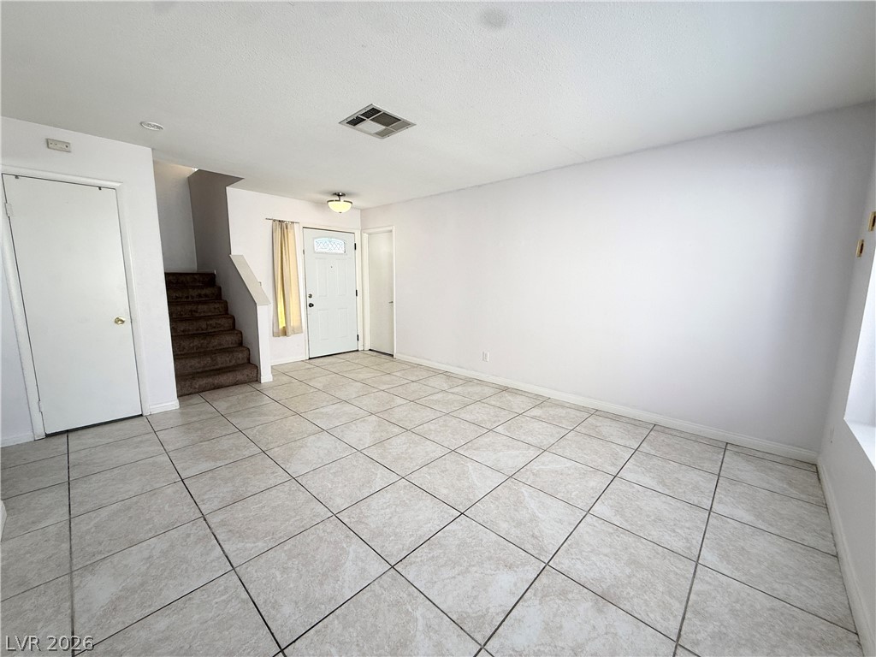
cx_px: 438
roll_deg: -0.9
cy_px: 328
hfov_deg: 102.1
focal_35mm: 14
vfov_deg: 85.7
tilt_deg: -7.7
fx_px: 354
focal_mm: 2.22
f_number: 2.2
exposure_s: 1/141
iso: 64
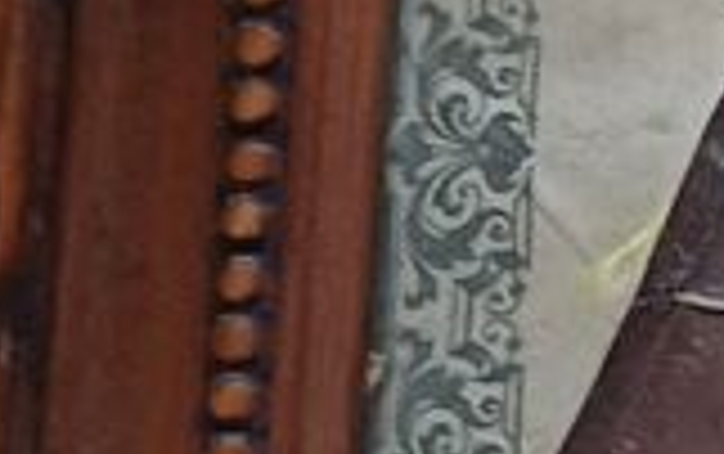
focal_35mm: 219
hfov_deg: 8.5
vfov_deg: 5.7
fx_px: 4326
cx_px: 1889
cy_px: -789
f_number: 1.8
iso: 250
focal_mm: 4.65
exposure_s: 1/50
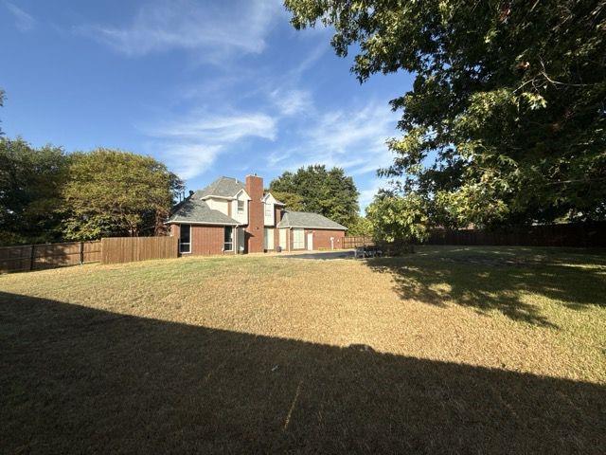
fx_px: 245
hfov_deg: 102.1
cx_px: 303
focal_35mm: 14
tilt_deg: +3.8
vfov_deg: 85.7
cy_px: 228
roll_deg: +0.6
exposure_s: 1/1613
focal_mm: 2.22
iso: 50
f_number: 2.2
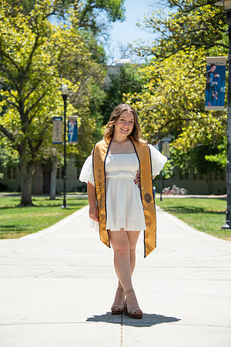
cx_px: 116
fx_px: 943
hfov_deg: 14.0
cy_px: 174
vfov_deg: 20.8
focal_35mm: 98
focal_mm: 98
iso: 500
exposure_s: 1/2500
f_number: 5.6
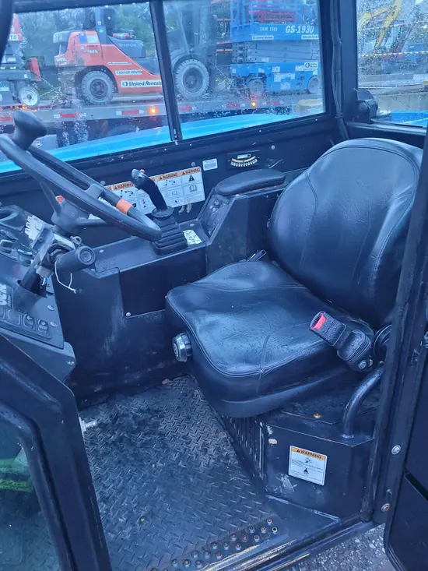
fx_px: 429
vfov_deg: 67.3
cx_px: 214
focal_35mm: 26
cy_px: 286
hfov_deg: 53.1
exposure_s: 1/40
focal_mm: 5.4
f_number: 1.8
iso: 320
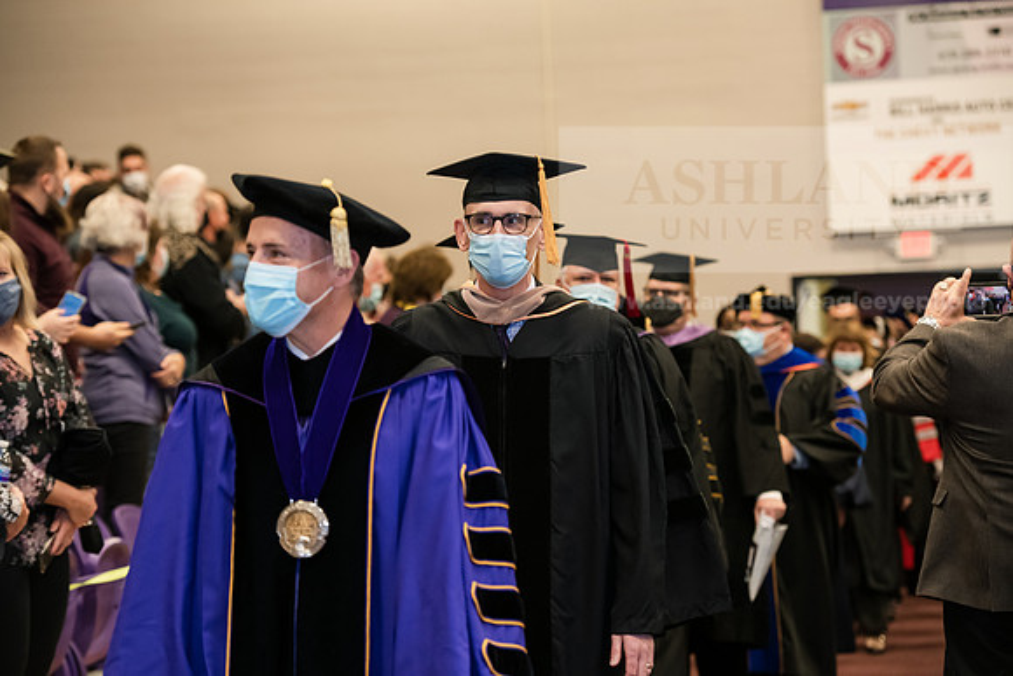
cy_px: 338
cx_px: 506
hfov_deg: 18.3
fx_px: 3152
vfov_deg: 12.2
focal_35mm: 112
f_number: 4
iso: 2000
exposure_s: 1/200
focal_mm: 112
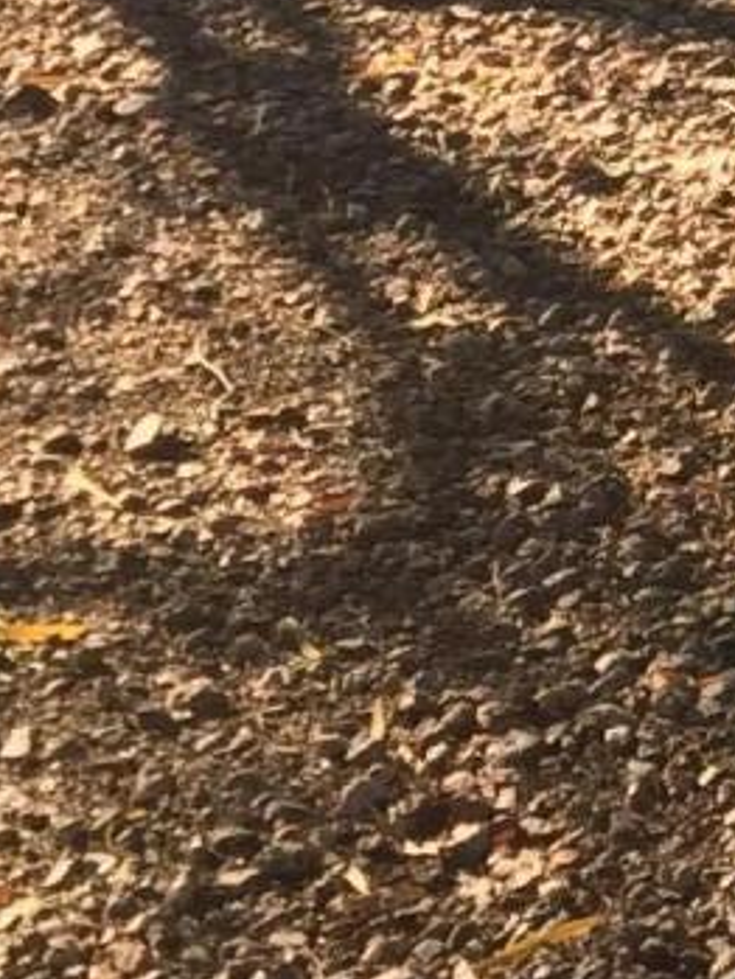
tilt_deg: -4.9
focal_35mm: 166
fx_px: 4697
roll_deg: +1.2
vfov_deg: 11.2
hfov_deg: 7.9
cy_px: -651
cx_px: 2070
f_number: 2.2
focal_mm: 4.15
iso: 32
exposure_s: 1/299
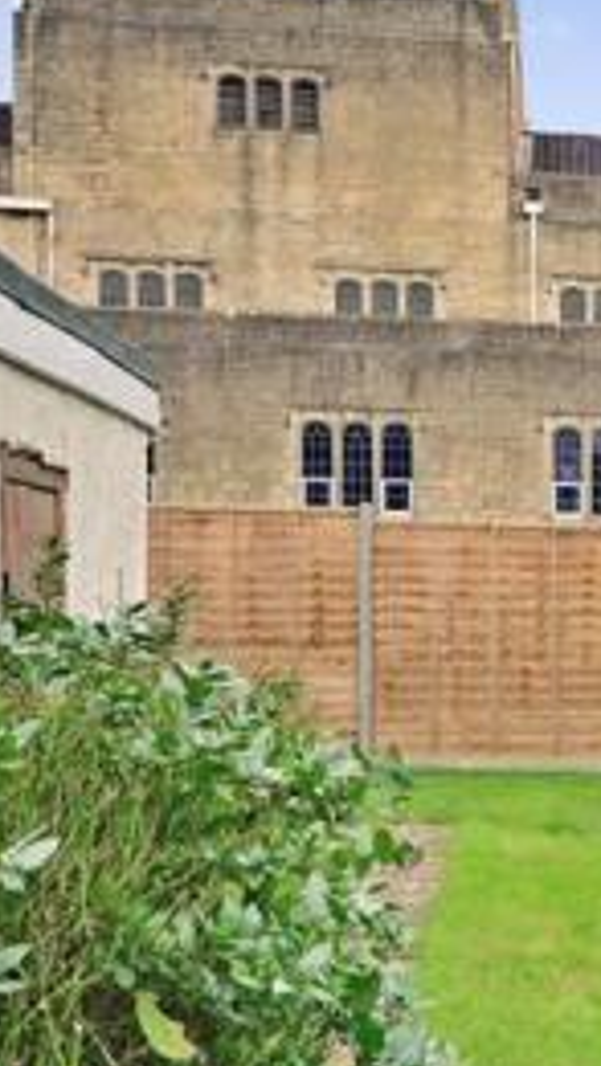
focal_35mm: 79
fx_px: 2236
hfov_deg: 13.6
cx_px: 1100
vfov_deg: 26.8
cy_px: 578
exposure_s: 1/80
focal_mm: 20
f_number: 7.1
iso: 400
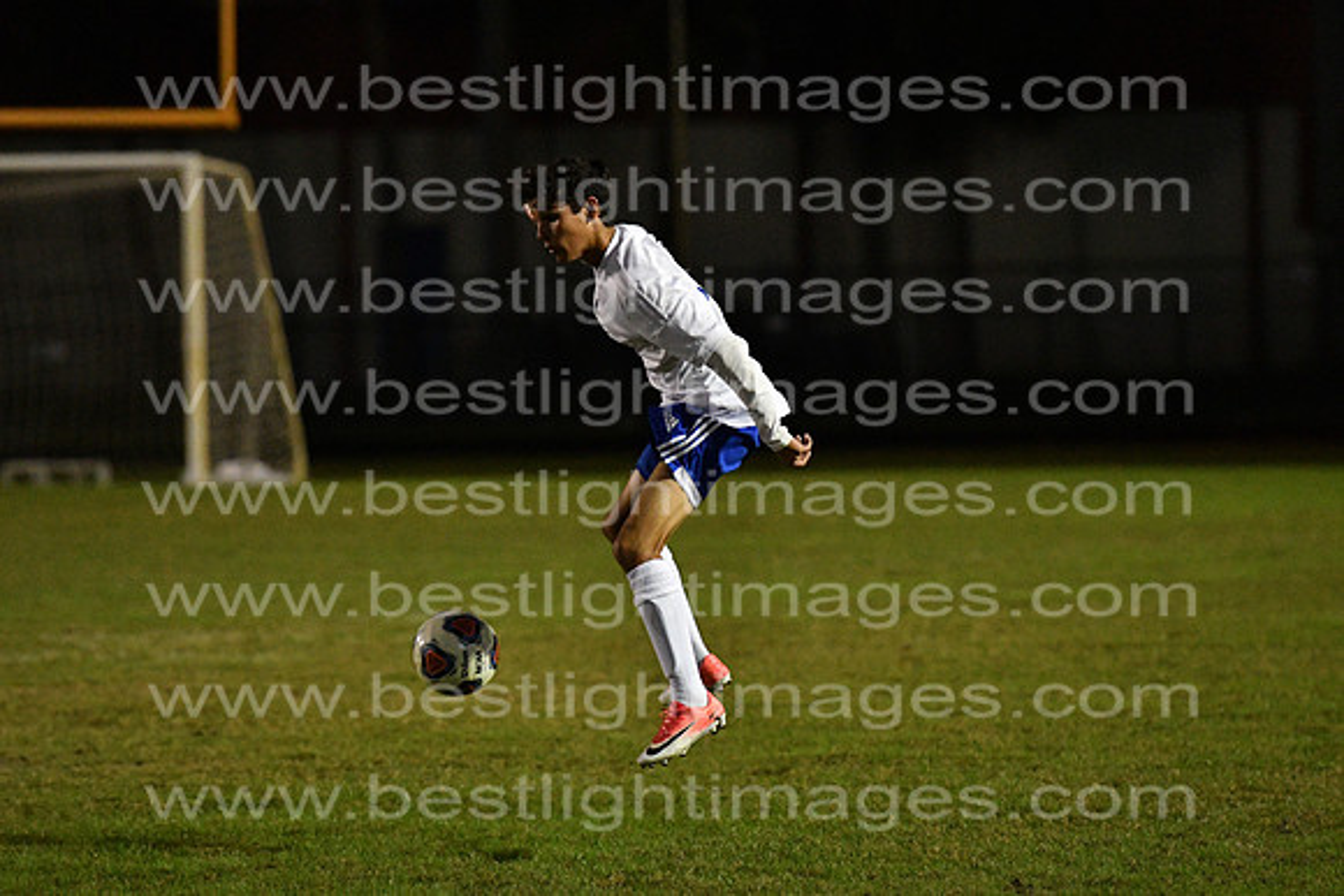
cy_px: 448
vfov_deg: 5.0
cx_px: 672
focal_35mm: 278
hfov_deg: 7.4
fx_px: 10362
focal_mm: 185
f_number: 4
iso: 6400
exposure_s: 1/1000
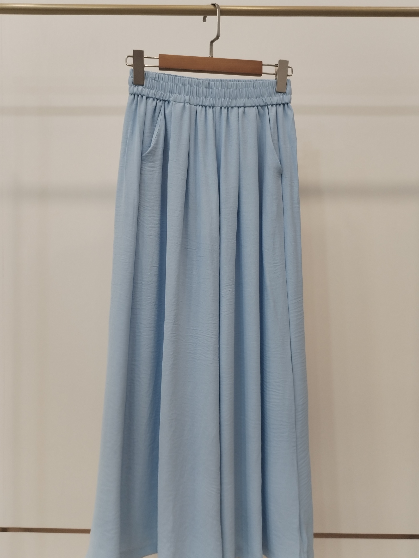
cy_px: 282
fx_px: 516
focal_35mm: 32
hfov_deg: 44.2
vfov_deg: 56.8
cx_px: 212
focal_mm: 4.75
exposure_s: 1/60
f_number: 1.8
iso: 242
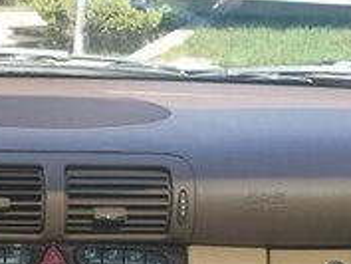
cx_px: 22
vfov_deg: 12.7
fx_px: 1096
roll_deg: -1.2
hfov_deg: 17.9
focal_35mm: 108
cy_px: 450
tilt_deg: -23.4
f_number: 2.2
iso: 25
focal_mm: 4.15
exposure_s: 1/313
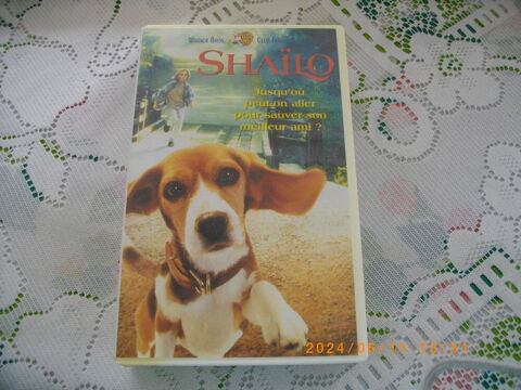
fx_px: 482
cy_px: 195
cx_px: 260
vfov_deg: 44.2
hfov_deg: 56.8
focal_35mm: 32
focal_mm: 5.7
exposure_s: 1/50
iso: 200
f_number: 2.9
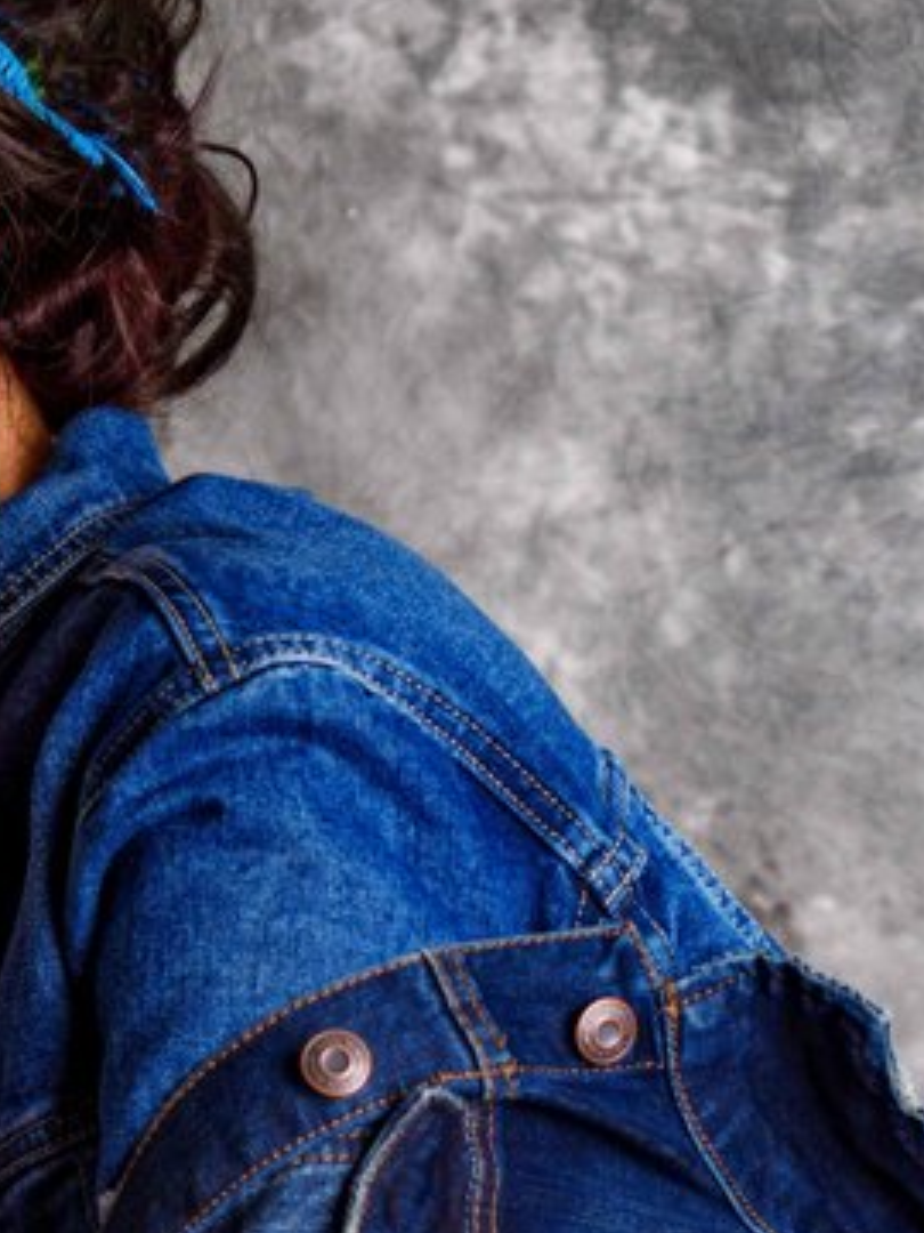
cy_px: 1122
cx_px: 133
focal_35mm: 128
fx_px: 4556
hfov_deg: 11.5
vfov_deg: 15.2
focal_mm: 27
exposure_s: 1/250
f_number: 2.8
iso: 200
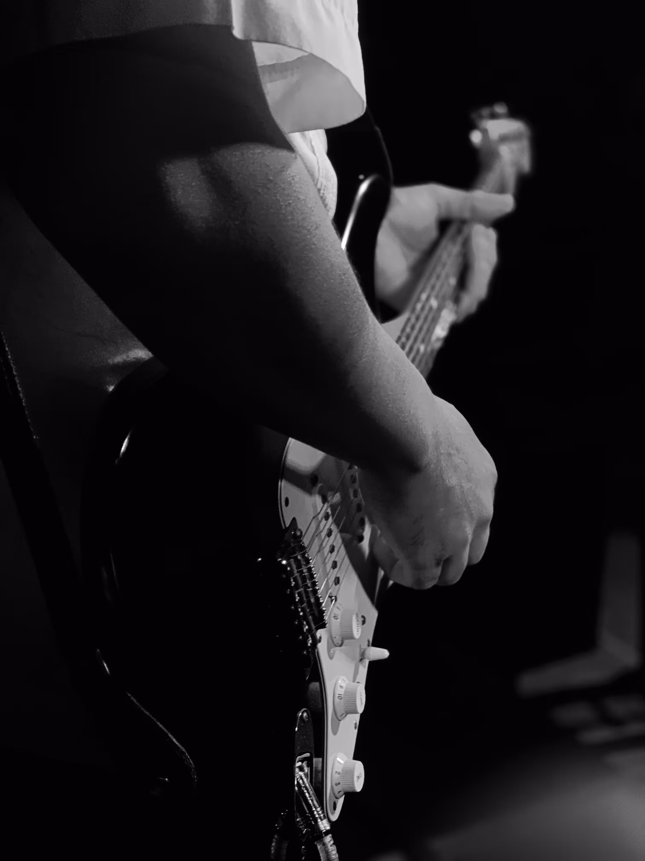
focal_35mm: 52
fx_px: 1292
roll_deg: -0.4
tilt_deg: -18.4
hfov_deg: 28.0
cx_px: 322
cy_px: 430
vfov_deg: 36.8
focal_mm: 6
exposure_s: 1/41
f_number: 2.4
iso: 320
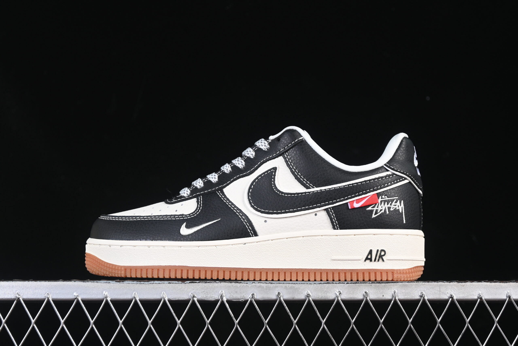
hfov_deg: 27.0
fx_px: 1079
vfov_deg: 18.2
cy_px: 173
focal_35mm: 75
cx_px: 259
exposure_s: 1/60
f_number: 6.3
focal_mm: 50
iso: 160
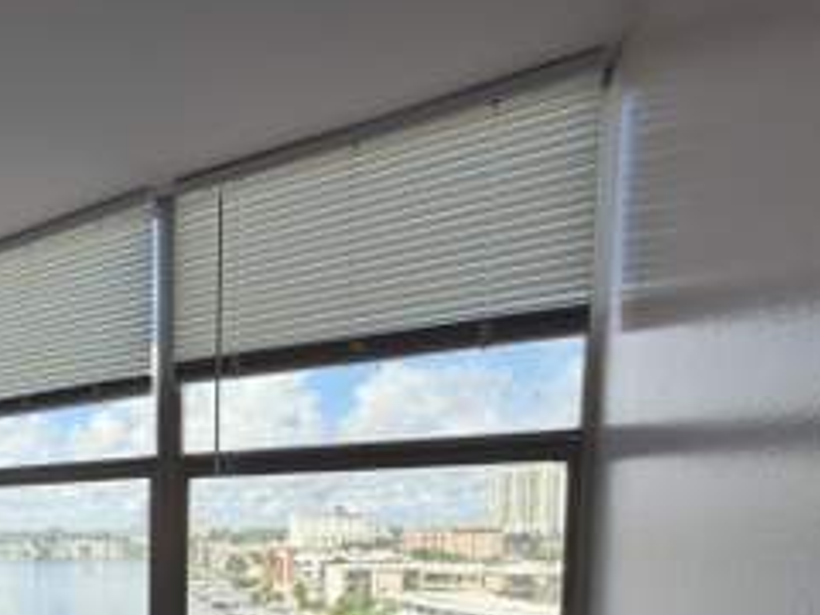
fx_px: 663
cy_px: 574
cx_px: 20
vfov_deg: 44.4
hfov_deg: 52.1
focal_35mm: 28
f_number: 2.2
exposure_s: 1/502
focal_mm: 2.22
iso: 50
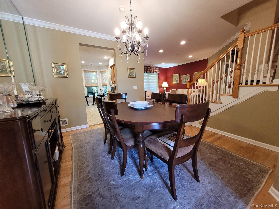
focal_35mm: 13
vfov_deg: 89.9
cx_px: 140
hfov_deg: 106.2
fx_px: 105
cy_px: 104
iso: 320
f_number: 2.2
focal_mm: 1.74
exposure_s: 1/40
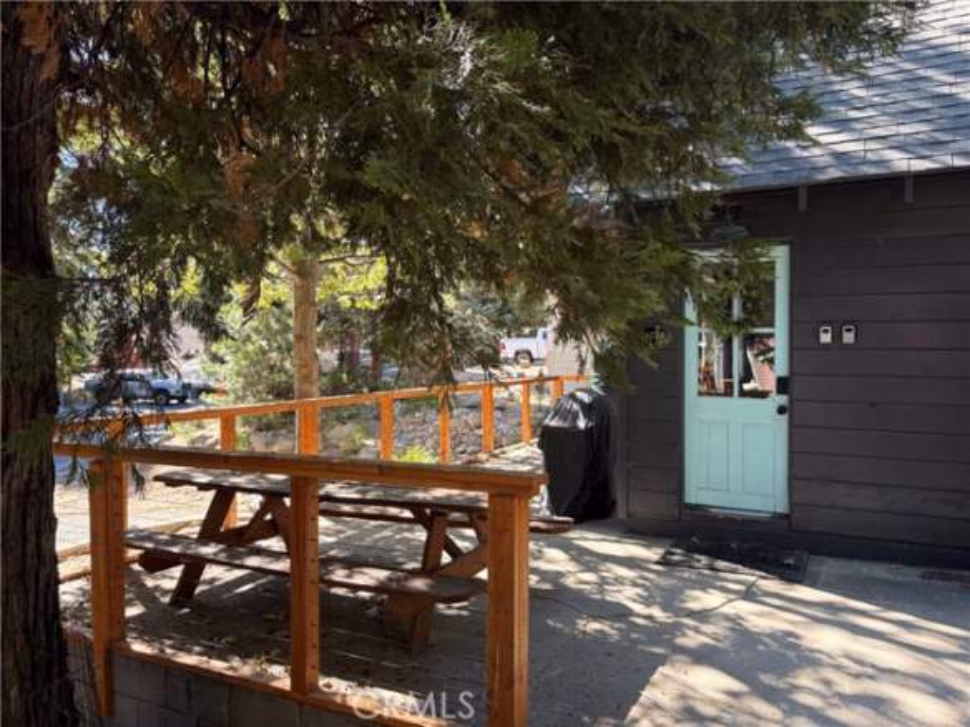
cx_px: 485
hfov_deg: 67.3
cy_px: 364
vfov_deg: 53.1
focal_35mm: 26
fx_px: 729
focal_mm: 5.96
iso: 100
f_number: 1.6
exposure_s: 1/228
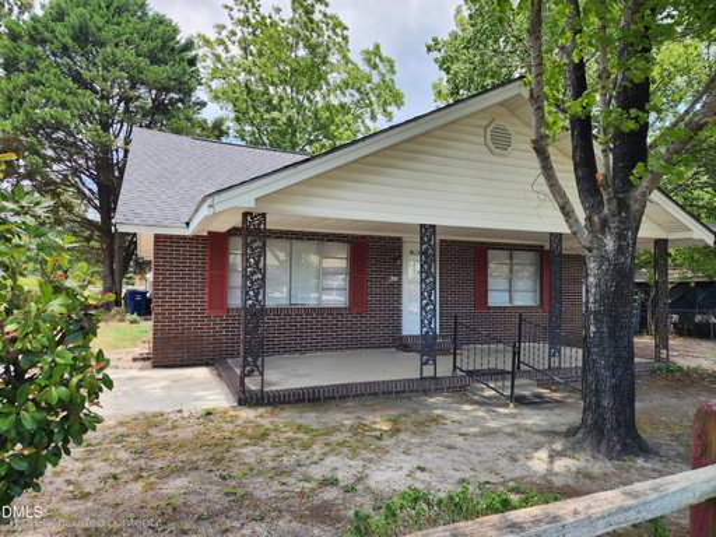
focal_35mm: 23
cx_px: 358
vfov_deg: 58.9
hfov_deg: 73.9
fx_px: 476
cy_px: 268
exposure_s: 1/323
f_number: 1.8
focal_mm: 6.4
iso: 12
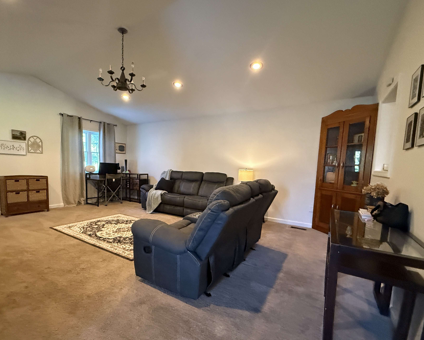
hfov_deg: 89.3
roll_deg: -1.9
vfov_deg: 76.8
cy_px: 186
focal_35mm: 17
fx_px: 213
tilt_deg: -5.2
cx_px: 190
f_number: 2.2
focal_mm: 2.22
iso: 1000
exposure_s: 1/60
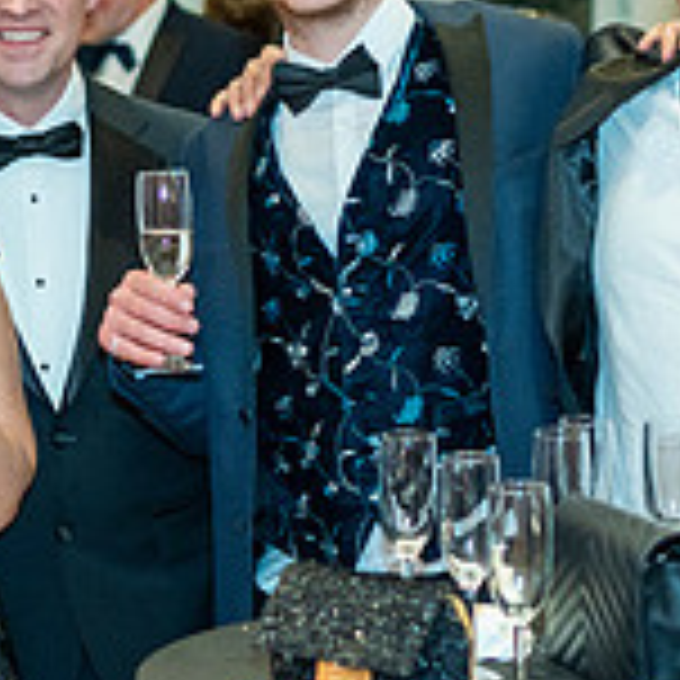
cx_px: 196
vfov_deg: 12.5
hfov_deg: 12.4
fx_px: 3111
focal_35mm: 140
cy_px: 355
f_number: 1.8
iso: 1250
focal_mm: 35
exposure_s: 1/80
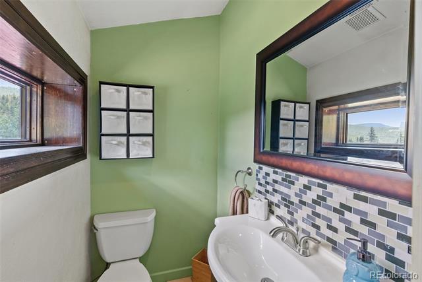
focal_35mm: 16
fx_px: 188
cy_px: 141
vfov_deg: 73.8
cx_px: 211
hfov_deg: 96.7
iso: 640
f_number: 10
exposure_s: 1/3
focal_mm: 16
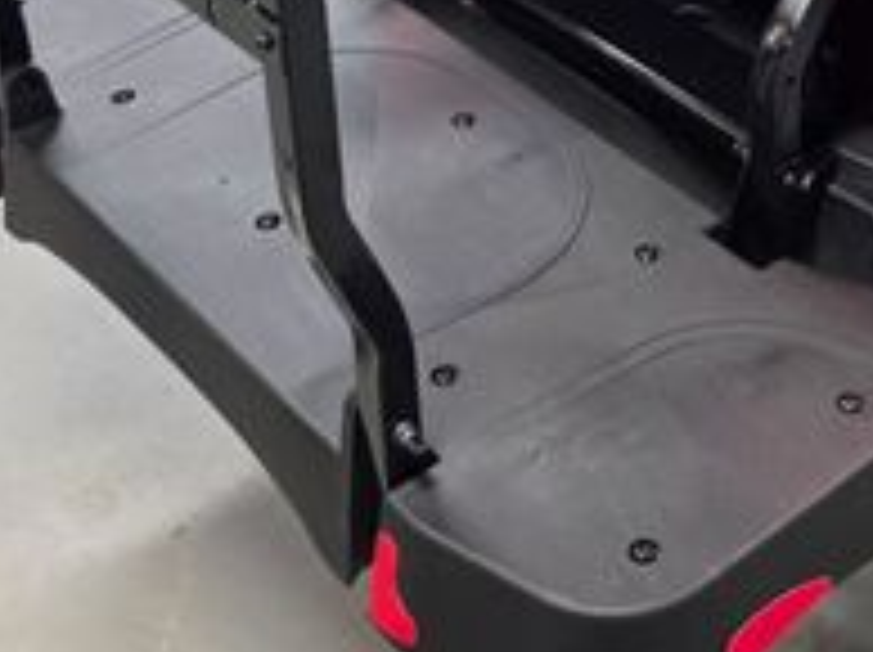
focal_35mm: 76
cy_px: -175
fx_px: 1914
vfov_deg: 18.2
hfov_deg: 25.2
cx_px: 702
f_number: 1.7
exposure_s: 1/120
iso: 160
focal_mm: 6.3
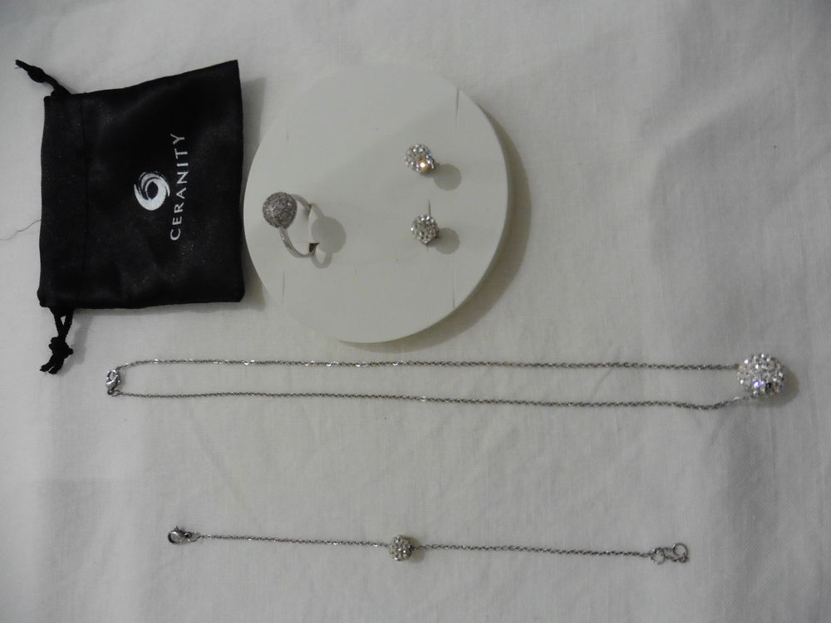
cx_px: 416
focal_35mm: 24
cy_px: 312
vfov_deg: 56.8
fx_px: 576
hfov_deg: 71.6
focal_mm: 4.3
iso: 400
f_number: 3.3
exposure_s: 1/50
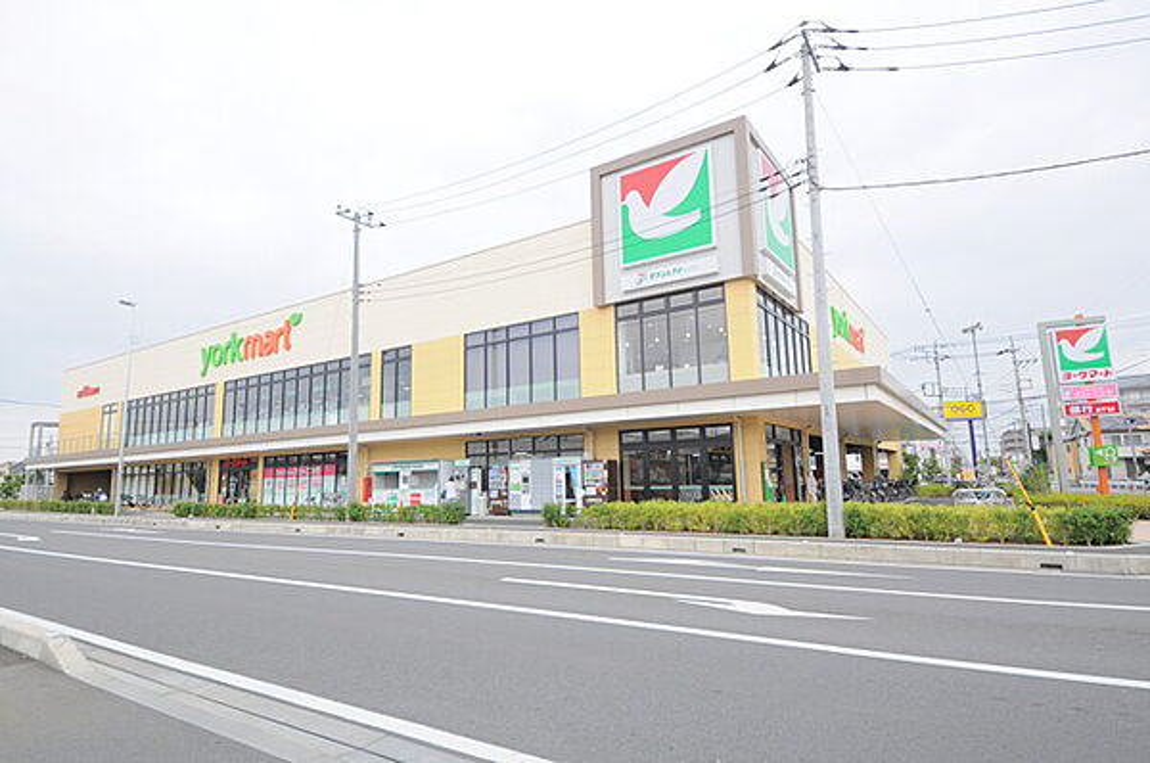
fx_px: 622
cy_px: 382
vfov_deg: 63.0
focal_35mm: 20
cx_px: 575
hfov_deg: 85.5
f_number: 8
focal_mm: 13
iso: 200
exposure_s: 1/250
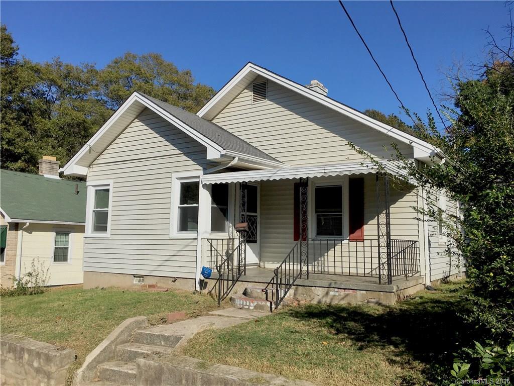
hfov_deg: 61.7
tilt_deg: +7.3
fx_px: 431
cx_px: 257
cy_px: 193
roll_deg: -1.2
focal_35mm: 29
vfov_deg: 48.2
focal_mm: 4.15
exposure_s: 1/3344
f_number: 2.2
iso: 25
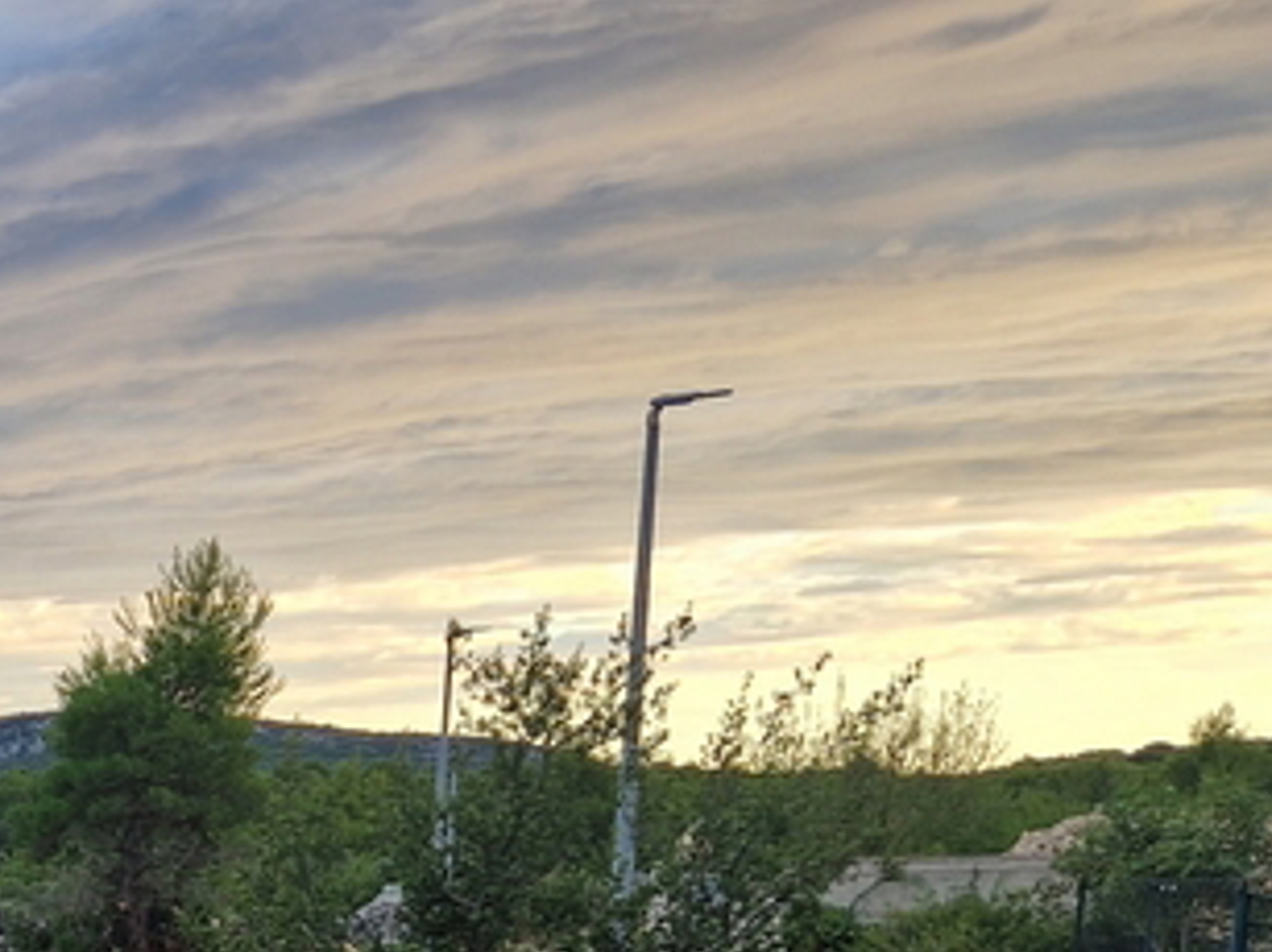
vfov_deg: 15.4
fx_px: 3306
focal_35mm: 90
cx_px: -750
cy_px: 1341
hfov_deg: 18.7
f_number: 1.8
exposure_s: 1/180
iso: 50
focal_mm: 5.4
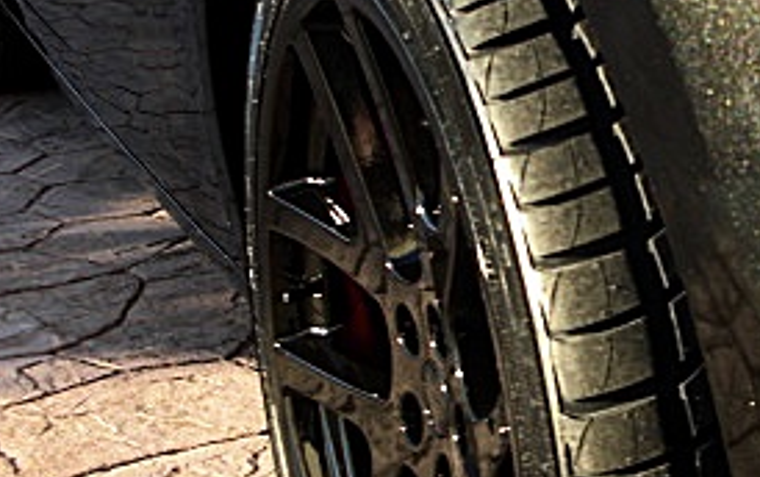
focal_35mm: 89
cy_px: 177
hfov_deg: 22.9
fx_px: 1846
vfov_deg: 14.7
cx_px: 621
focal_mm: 6.3
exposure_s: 1/125
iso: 50
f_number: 2.8
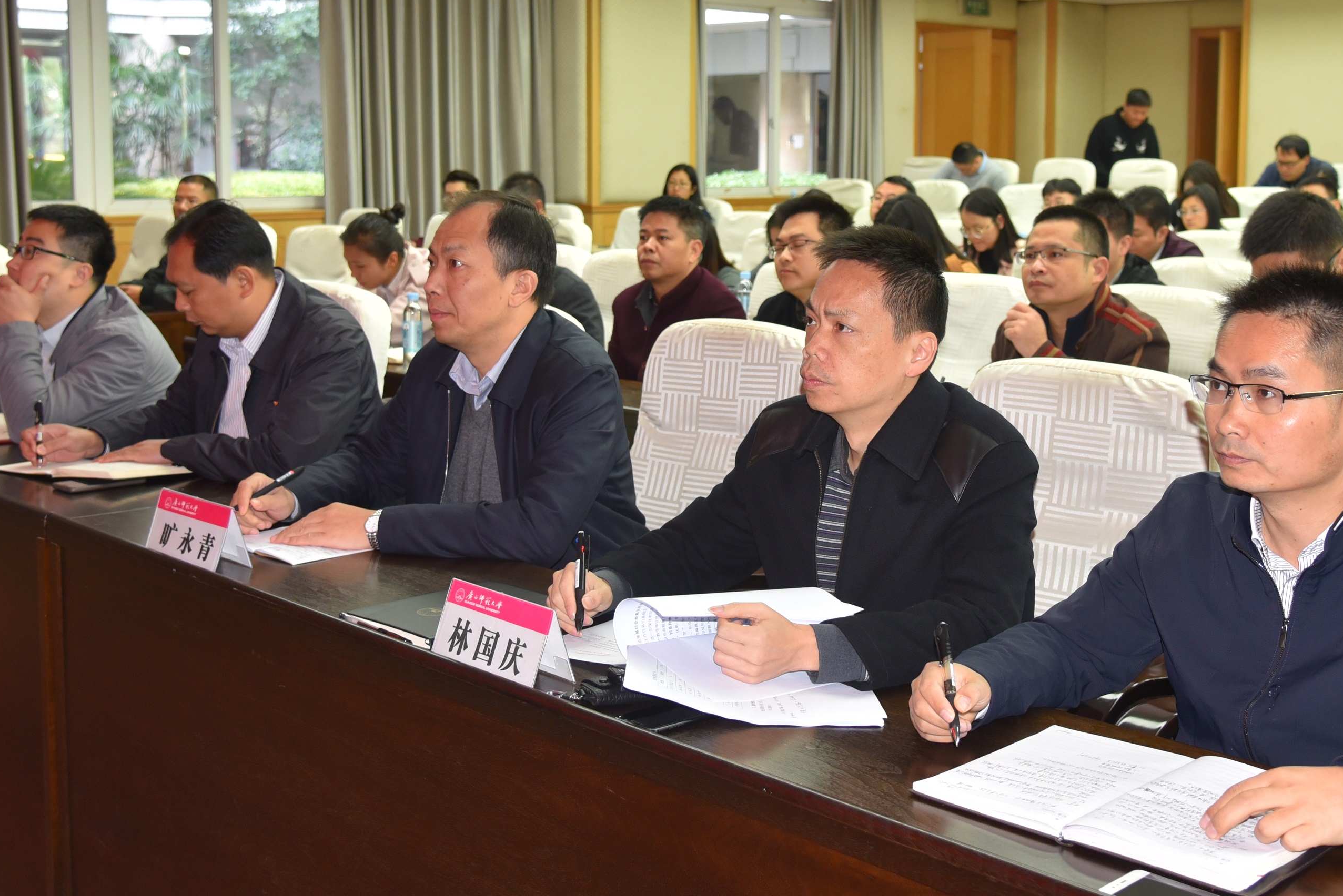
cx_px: 710
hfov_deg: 41.9
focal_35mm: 47
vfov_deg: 28.5
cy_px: 319
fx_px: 1754
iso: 800
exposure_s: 1/80
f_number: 4.5
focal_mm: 30
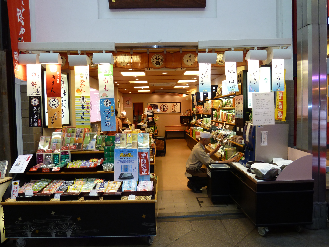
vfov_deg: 54.9
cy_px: 124
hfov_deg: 69.4
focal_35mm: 25
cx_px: 164
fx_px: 238
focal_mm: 4.1
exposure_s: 1/30
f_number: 3.3
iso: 125
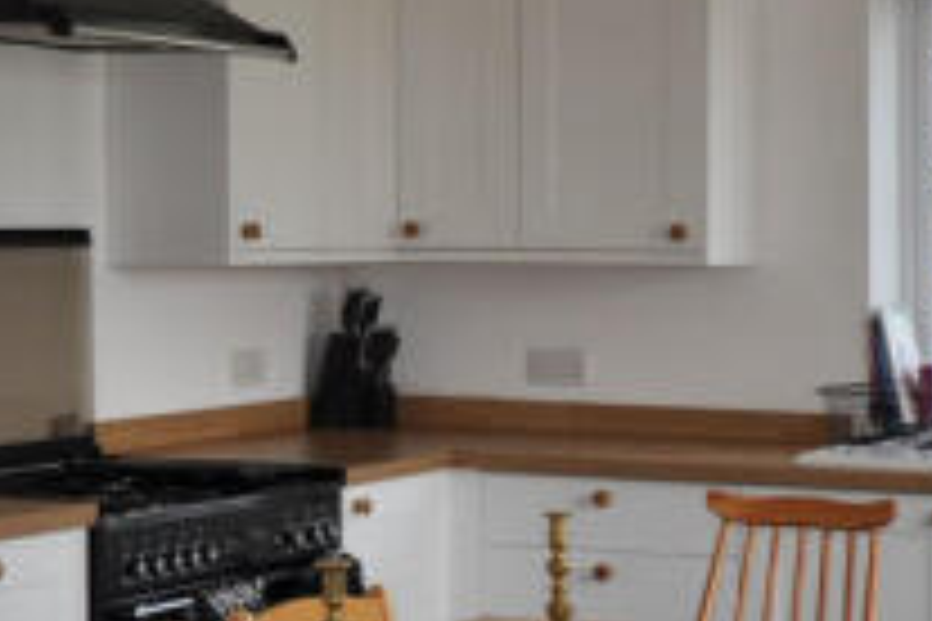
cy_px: 454
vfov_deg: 12.0
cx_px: 419
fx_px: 2951
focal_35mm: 114
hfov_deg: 17.9
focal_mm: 24
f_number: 4.5
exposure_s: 1/200
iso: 200
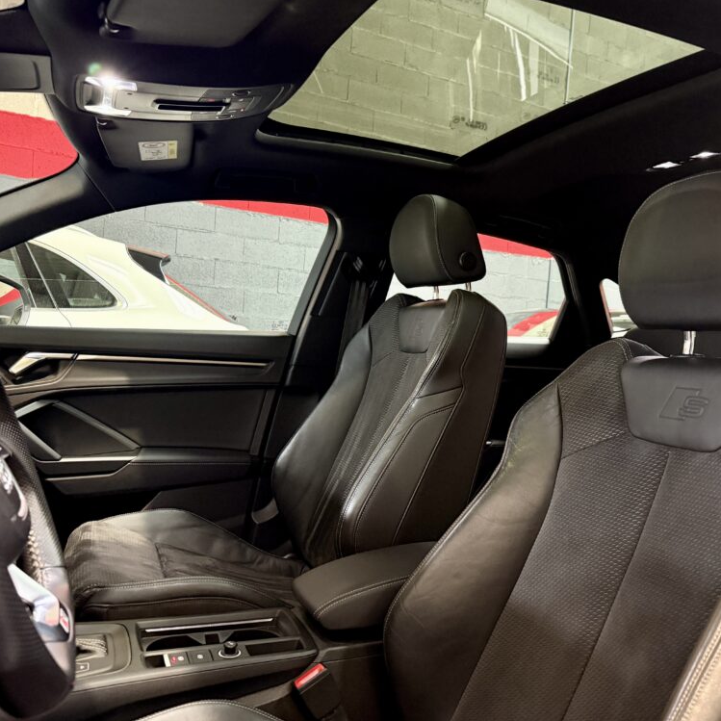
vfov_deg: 55.6
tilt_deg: -1.2
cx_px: 415
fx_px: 683
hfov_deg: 55.4
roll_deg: -4.3
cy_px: 352
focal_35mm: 29
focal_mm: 6.76
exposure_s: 1/41
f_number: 1.78
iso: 800
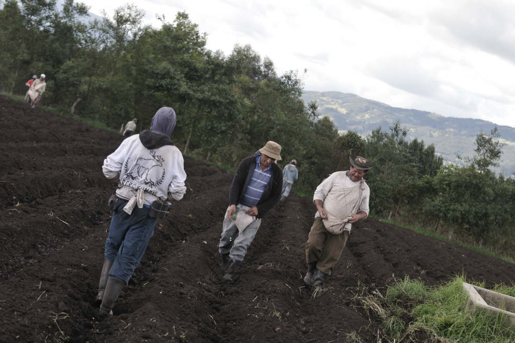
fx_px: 1501
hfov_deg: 19.5
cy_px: 172
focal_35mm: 105
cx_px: 258
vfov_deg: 13.0
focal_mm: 70
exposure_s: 1/800
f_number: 4
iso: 400
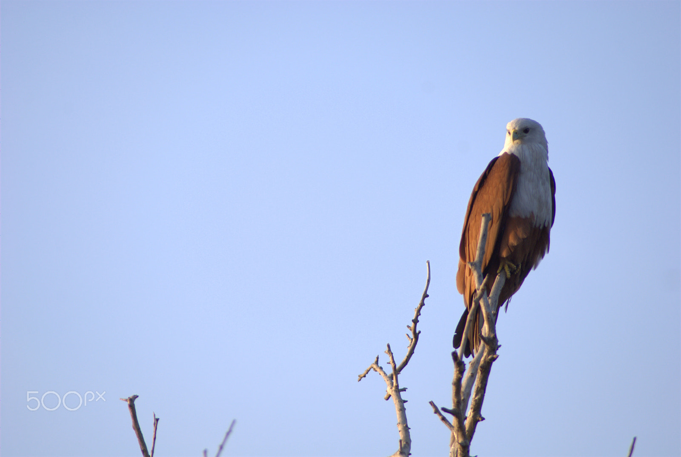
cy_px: 228
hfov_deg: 4.6
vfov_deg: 3.1
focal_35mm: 450
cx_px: 340
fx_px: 8525
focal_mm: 300
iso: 100
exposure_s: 1/200
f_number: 5.6
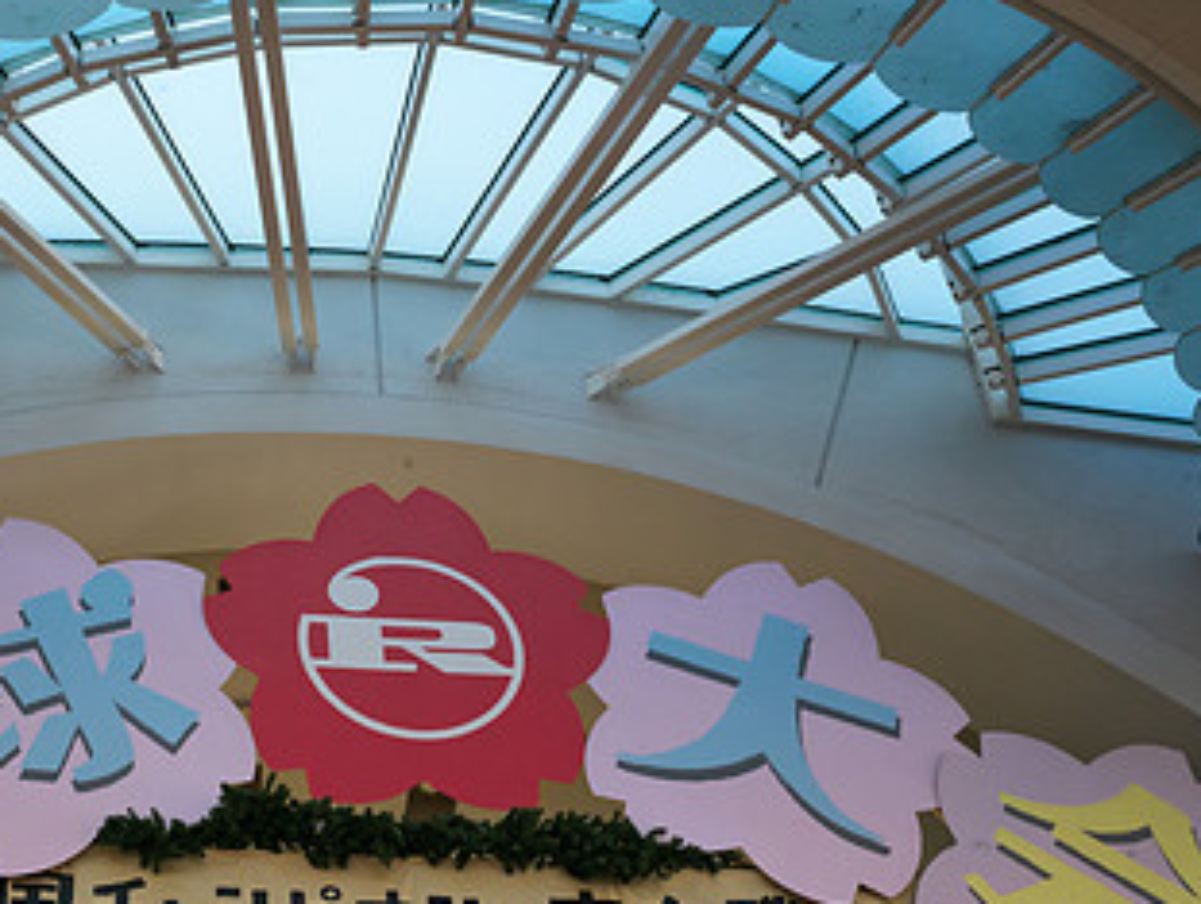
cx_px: 301
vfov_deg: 27.1
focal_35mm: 54
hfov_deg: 34.8
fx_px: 1876
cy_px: 442
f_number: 18
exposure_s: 1/250
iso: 6400
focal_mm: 38
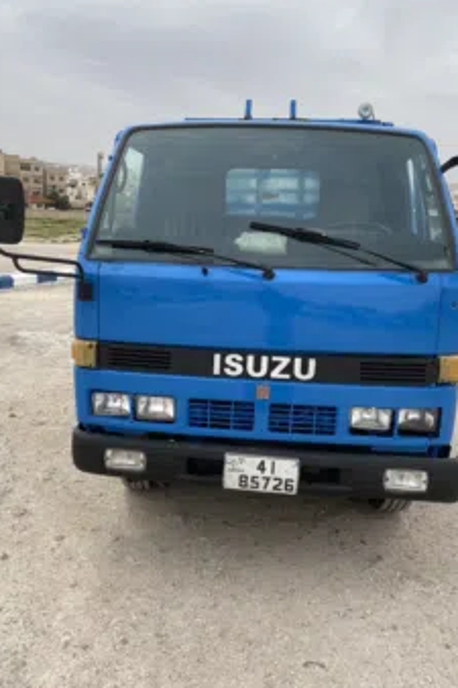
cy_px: 366
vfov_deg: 58.7
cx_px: 226
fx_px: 611
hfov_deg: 41.1
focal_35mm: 32
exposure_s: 1/2688
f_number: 1.8
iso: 32
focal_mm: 4.25
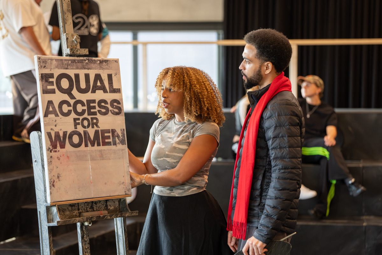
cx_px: 191
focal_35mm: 105
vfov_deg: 13.0
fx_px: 1114
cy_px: 128
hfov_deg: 19.5
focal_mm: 105
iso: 1600
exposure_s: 1/250
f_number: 2.8
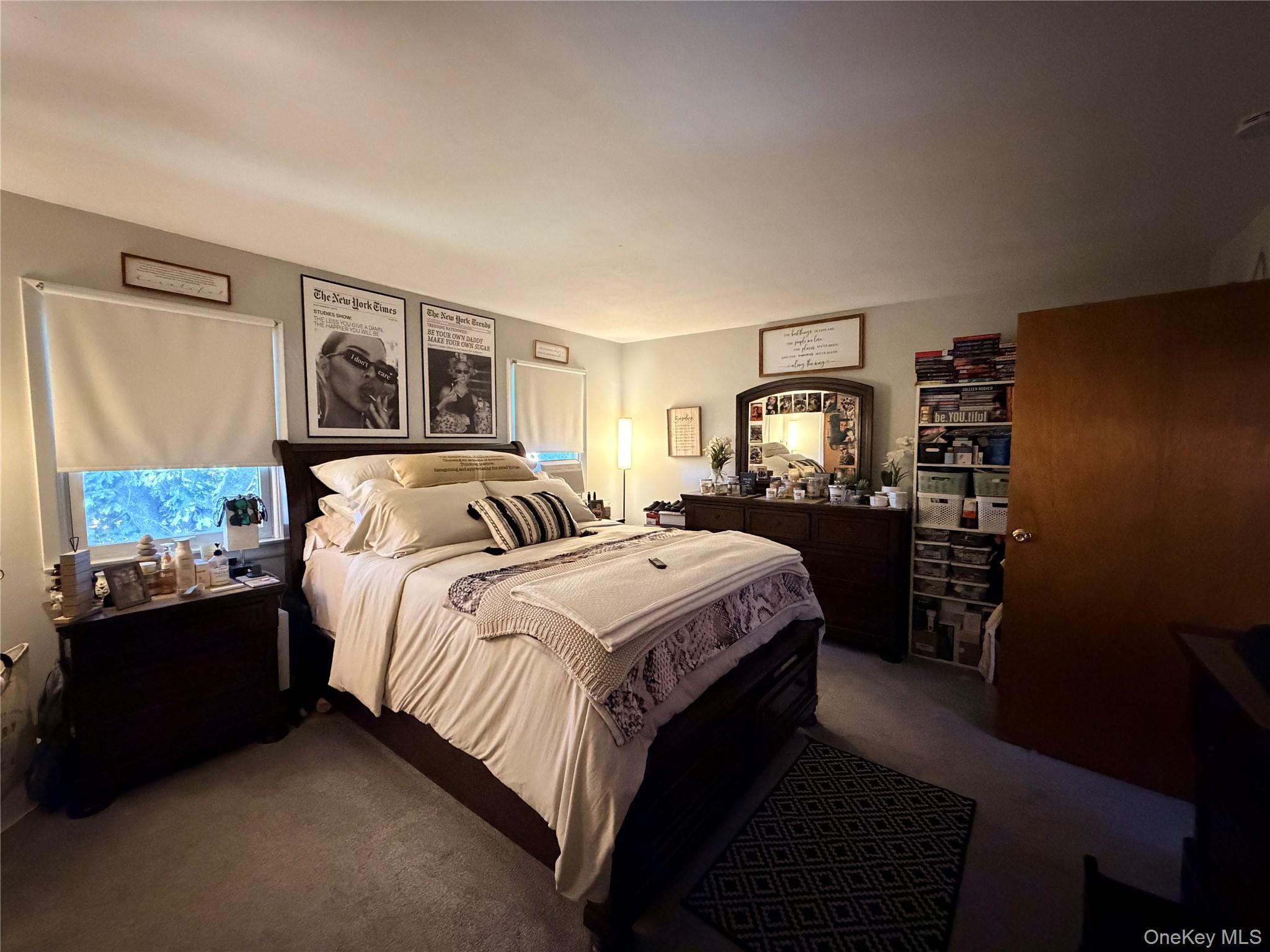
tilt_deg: -3.6
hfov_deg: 102.1
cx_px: 635
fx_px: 514
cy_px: 476
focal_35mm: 14
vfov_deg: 85.7
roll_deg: +0.0
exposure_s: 1/55
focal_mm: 2.22
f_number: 2.2
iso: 1250
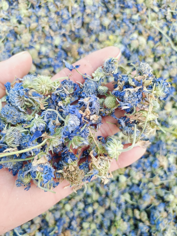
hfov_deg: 54.9
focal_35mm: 25
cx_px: 88
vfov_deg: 69.4
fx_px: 170
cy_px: 118
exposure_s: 1/99.9
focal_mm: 4.7
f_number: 1.7
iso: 251
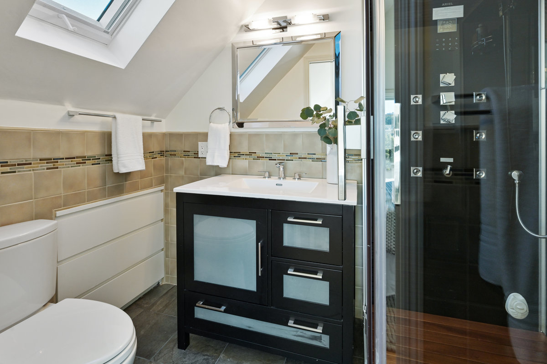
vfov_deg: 70.3
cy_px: 182
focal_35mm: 17
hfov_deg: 93.3
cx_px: 274
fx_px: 258
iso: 400
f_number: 11
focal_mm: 17
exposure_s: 1/25
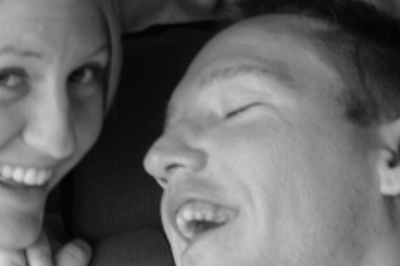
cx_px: 117
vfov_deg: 3.9
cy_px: 127
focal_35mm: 352
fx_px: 3908
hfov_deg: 5.9
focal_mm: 100
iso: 400
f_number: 4
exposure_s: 1/90
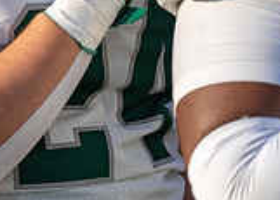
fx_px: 3841
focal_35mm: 483
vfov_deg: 3.0
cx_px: 17
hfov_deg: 4.2
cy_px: -158
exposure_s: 1/1600
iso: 100
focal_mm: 128
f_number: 2.8
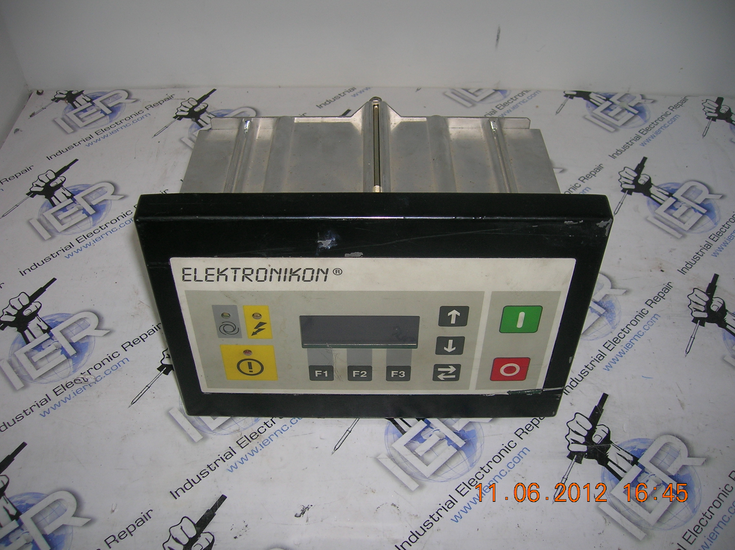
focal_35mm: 34
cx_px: 368
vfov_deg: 41.7
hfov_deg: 54.0
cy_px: 275
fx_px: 721
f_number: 2.9
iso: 50
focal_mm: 5.7
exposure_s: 1/60.1
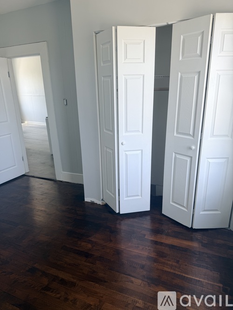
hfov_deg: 56.8
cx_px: 116
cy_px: 155
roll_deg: +0.4
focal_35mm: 24
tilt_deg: -17.6
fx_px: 215
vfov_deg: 71.6
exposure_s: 1/129
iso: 50
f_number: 1.78
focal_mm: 6.76
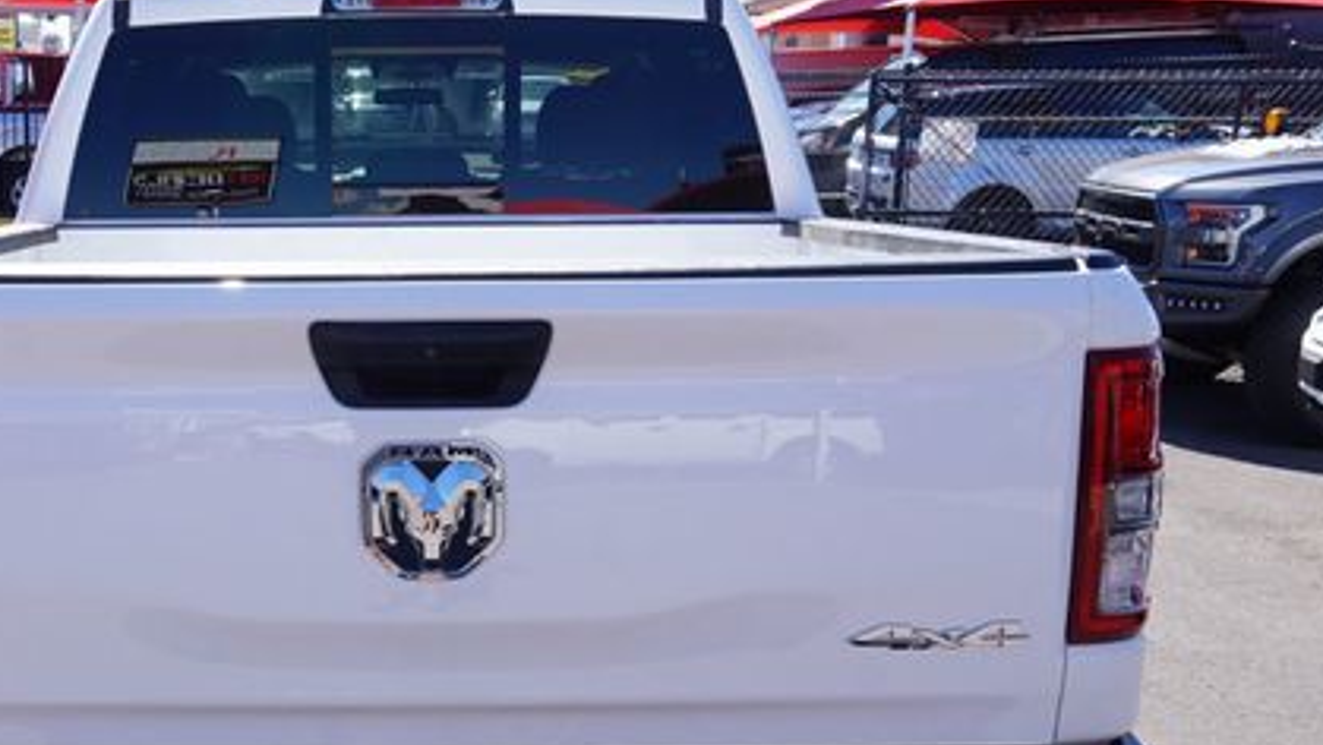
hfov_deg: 42.0
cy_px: 527
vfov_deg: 24.8
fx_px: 1684
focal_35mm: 48
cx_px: 382
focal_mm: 20
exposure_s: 1/80
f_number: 10
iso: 100
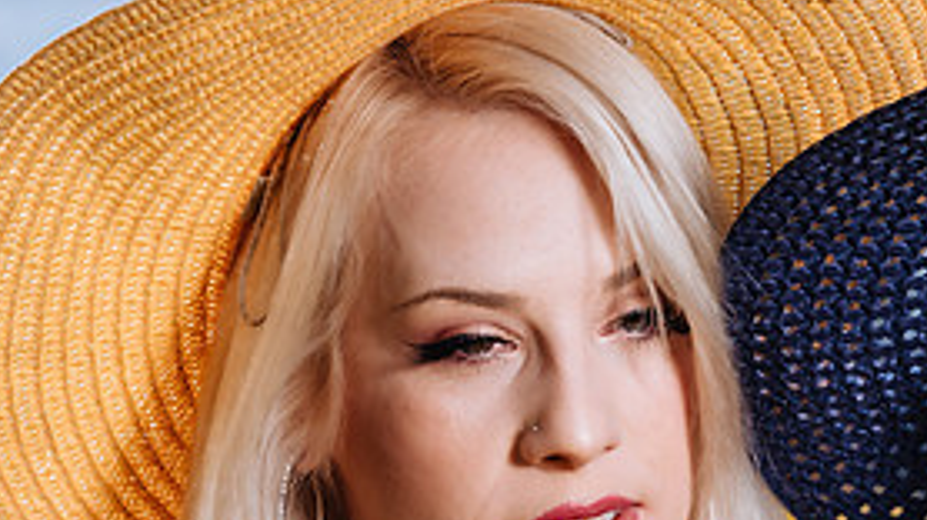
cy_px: 681
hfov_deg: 10.9
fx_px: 4864
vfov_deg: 6.1
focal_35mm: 198
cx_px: 740
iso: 100
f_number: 8
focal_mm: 110
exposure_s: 1/100
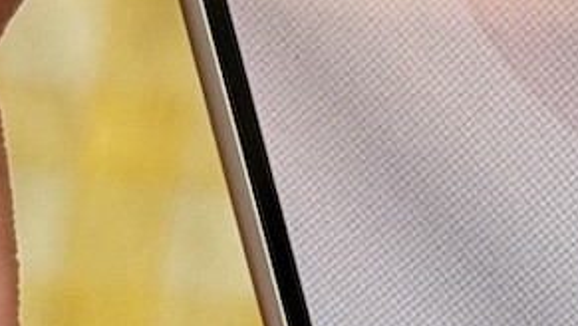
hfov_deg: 6.2
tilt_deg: -78.6
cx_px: 1029
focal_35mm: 341
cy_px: 142
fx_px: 5229
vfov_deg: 3.6
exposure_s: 1/105
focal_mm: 6.76
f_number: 1.78
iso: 100
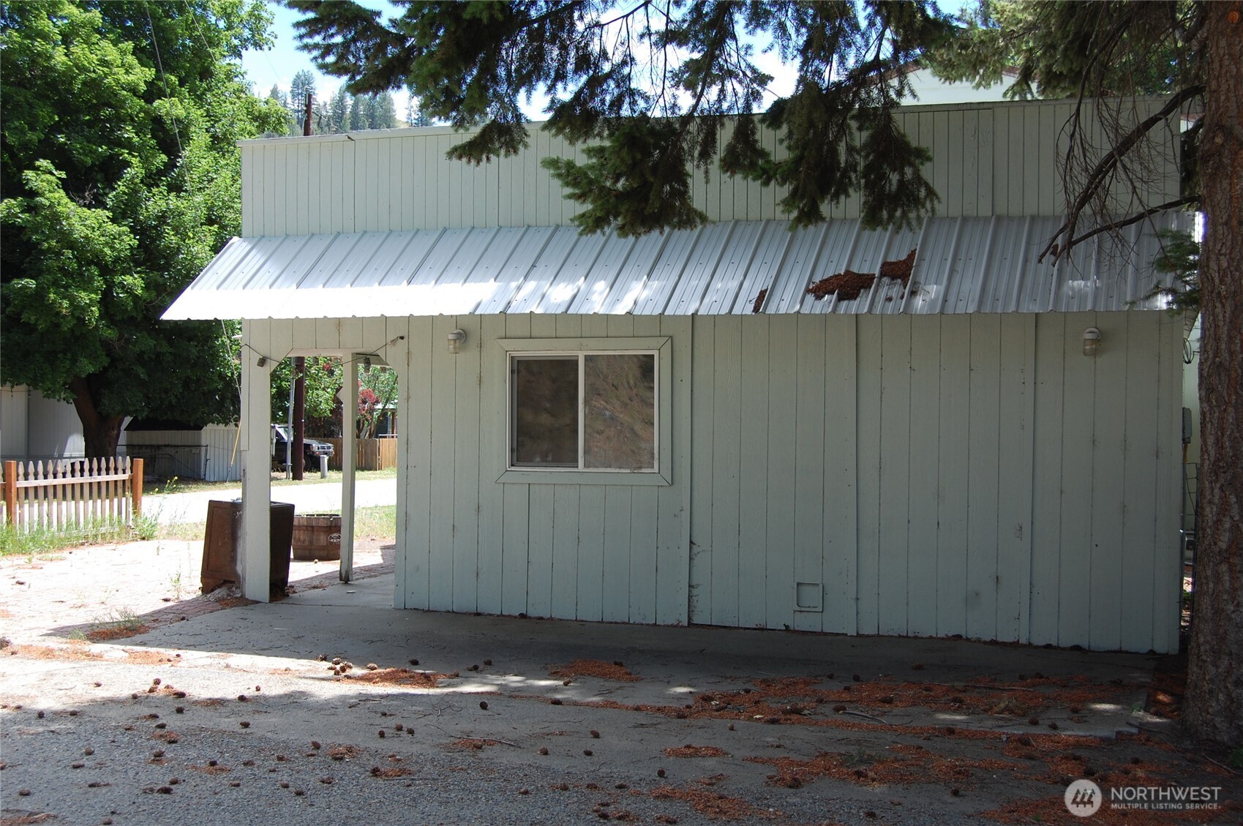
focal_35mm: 45
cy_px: 413
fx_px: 1552
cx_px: 622
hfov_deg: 43.6
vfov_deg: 29.8
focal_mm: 30
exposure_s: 1/200
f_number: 7.1
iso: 200
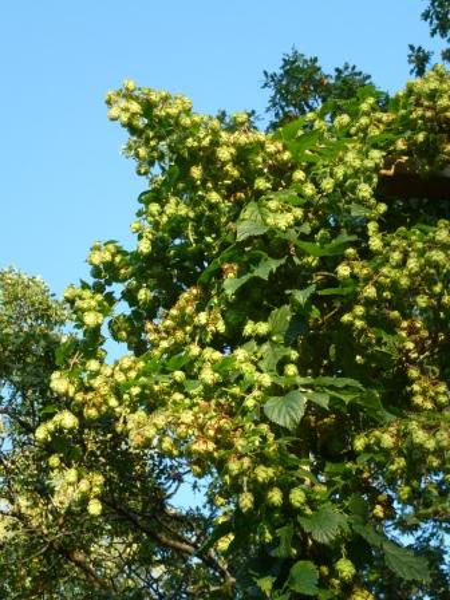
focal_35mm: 81
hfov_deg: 18.2
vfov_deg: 24.1
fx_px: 1404
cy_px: 300
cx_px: 225
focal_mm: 13.6
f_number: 4.7
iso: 100
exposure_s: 1/100
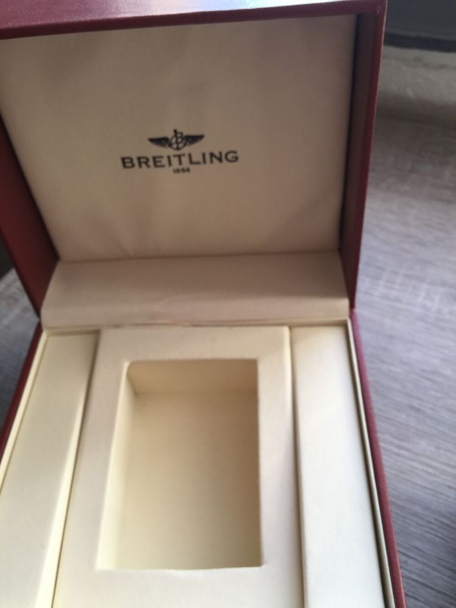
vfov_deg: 61.7
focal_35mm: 29
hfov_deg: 48.2
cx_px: 228
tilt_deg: -47.8
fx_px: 509
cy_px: 304
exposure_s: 1/33
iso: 32
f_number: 2.2
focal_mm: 4.15
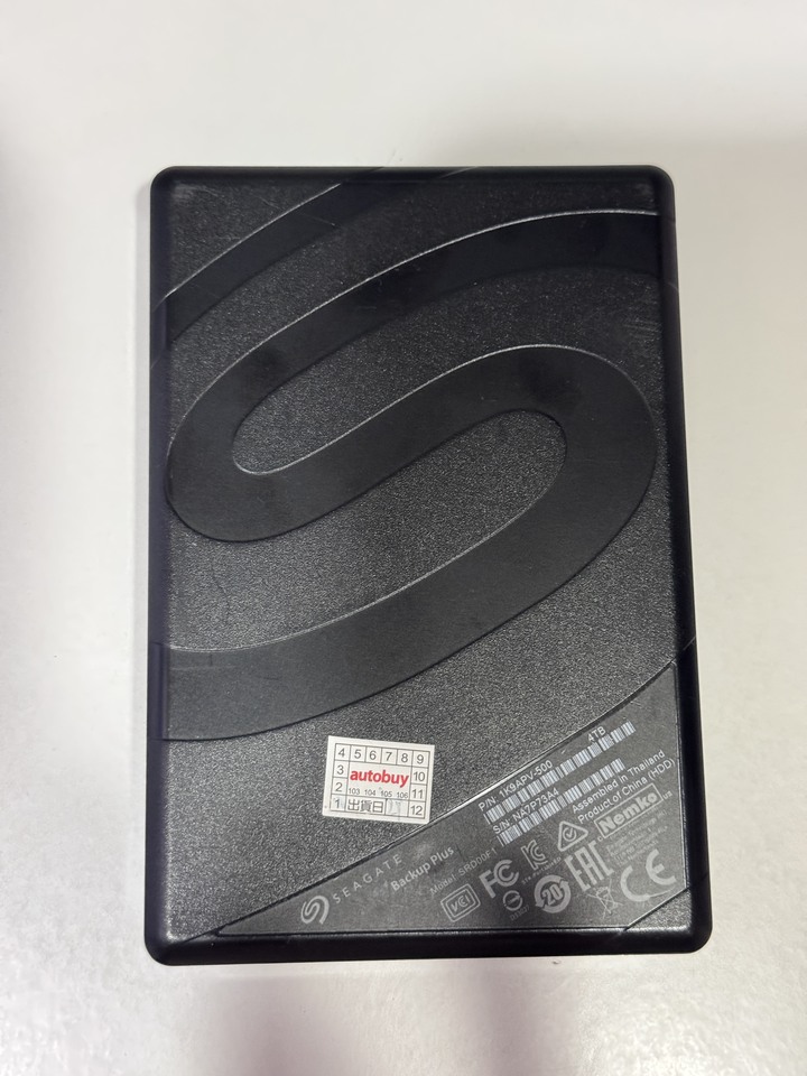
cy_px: 538
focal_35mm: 48
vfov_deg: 39.7
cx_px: 404
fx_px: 1492
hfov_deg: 30.3
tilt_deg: -80.3
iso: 500
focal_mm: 6.76
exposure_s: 1/38
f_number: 1.78
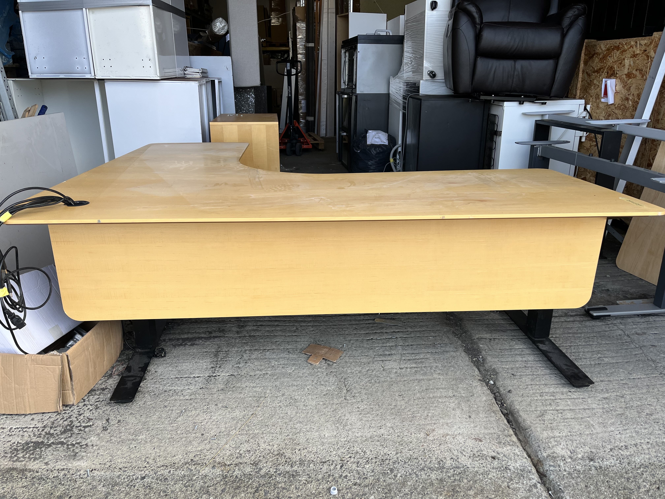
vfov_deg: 53.1
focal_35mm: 26
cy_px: 250
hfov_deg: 67.3
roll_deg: +0.3
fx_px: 499
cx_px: 332
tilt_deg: -18.6
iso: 50
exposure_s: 1/550
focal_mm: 5.1
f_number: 1.6
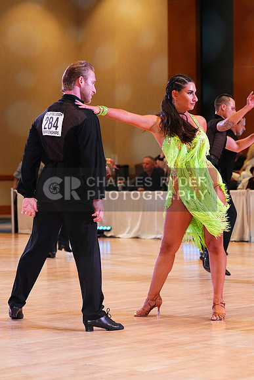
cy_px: 190
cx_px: 127
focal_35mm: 112
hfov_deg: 12.2
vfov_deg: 18.3
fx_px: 1185
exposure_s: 1/320
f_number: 5
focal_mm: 112
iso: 5000
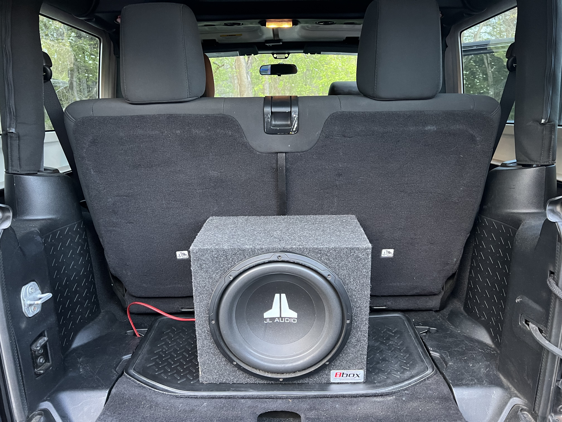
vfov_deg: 53.1
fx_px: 422
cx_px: 281
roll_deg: +2.2
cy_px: 211
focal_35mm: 26
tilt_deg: -15.4
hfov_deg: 67.3
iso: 500
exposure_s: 1/41
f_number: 1.5
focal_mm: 5.7
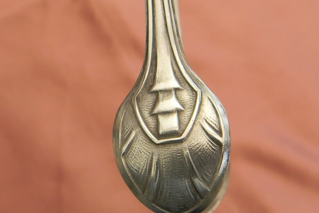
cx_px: 156
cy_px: 123
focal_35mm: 30
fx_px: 266
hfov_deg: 61.9
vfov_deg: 43.5
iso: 80
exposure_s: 1/457
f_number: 3.5
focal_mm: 5
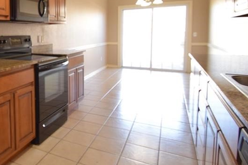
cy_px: 42
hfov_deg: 56.6
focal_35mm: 29
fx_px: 200
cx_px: 34
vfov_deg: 43.5
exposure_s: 1/100
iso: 800
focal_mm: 10
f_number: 5
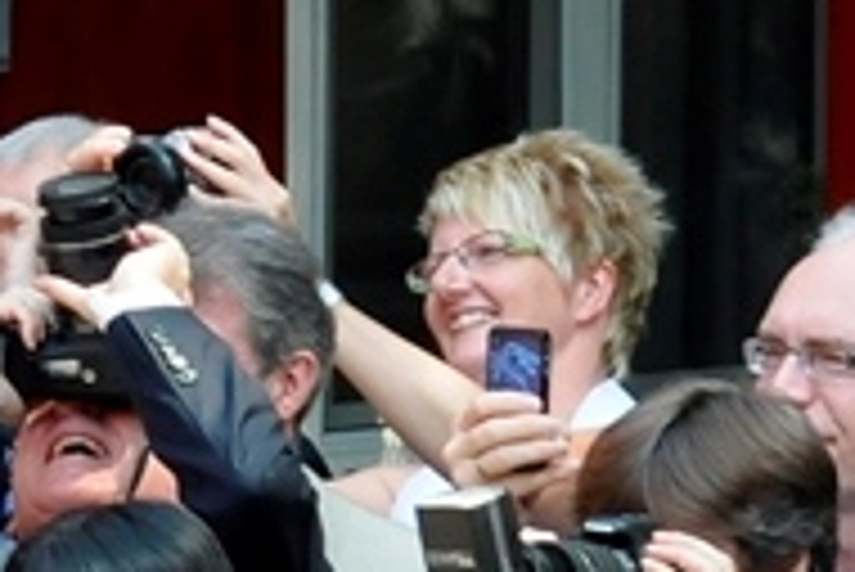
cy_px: 1067
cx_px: -126
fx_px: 15330
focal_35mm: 645
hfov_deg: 3.2
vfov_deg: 2.1
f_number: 9
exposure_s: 1/320
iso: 800
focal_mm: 80
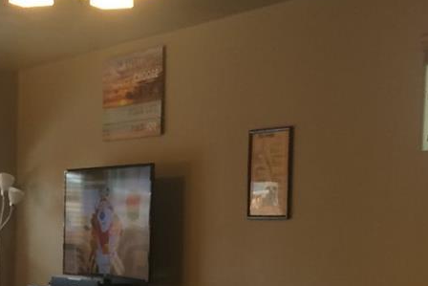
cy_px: 361
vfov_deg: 13.1
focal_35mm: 101
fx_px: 1201
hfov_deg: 20.1
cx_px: 116
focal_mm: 4.15
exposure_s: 1/30
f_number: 2.2
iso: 50
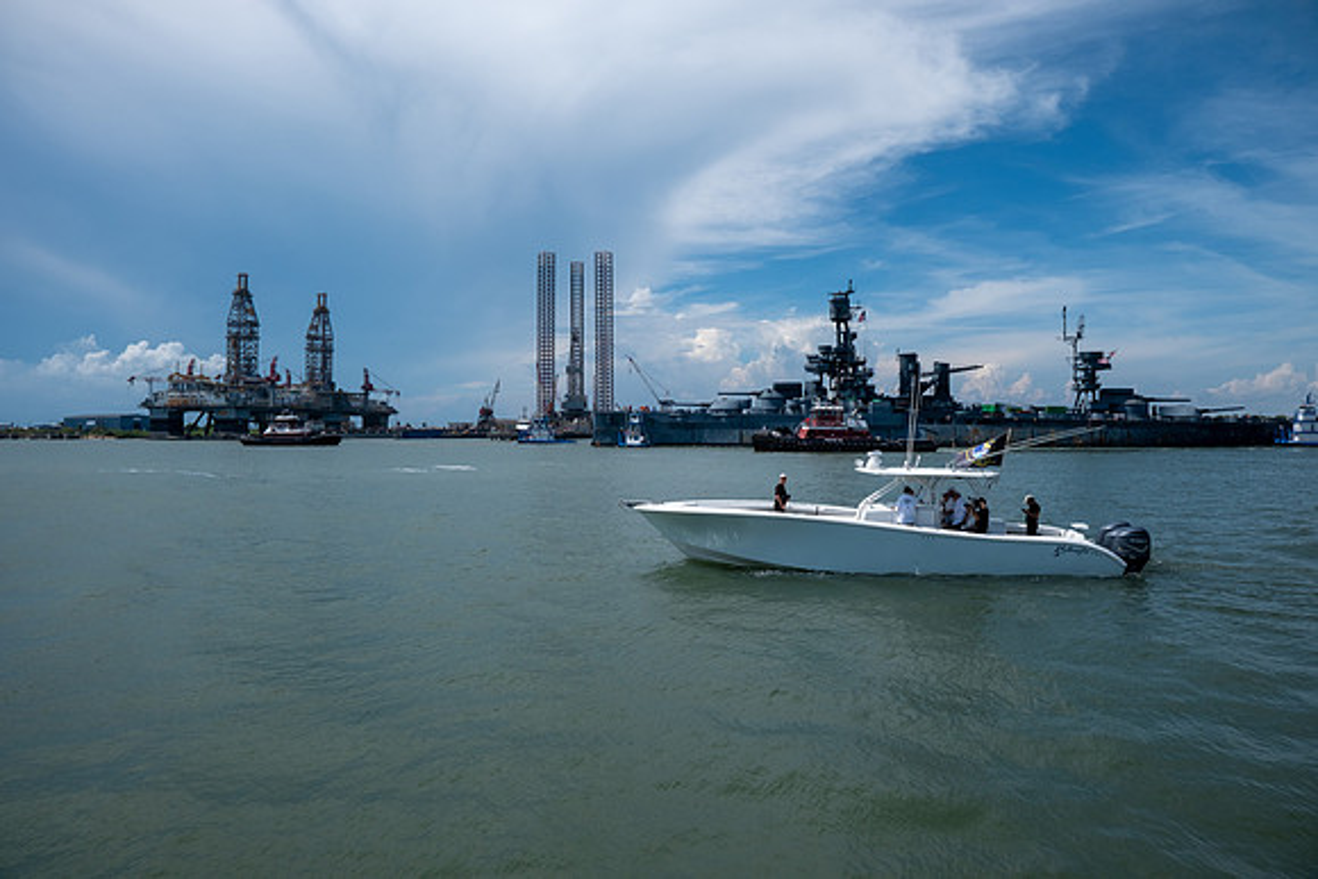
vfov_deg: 53.2
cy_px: 440
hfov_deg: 73.7
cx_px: 659
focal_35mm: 24
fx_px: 879
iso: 160
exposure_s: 1/800
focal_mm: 16
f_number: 9
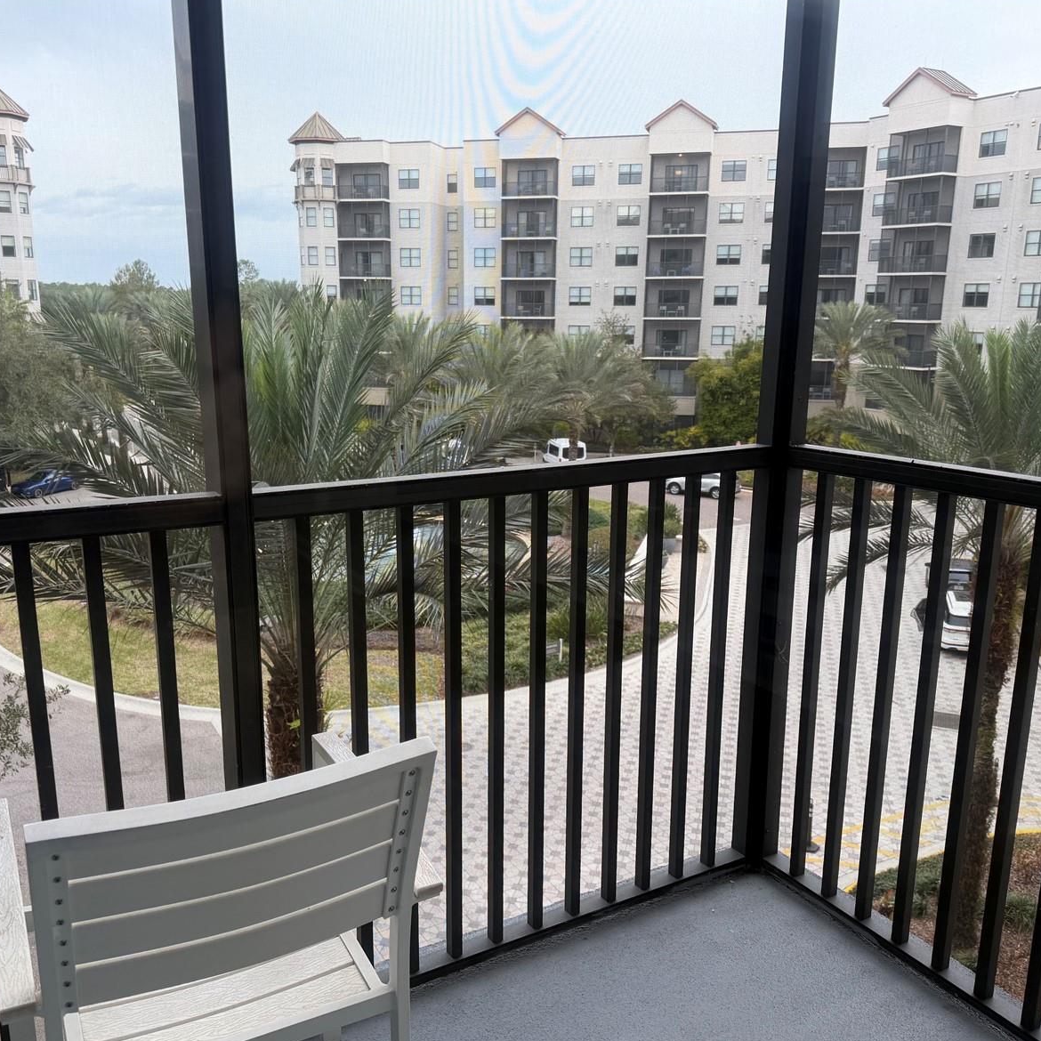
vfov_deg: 55.6
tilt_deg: -13.5
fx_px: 987
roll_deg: -1.5
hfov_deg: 55.6
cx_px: 489
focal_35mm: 29
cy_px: 527
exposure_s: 1/136
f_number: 1.78
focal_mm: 6.76
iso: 80
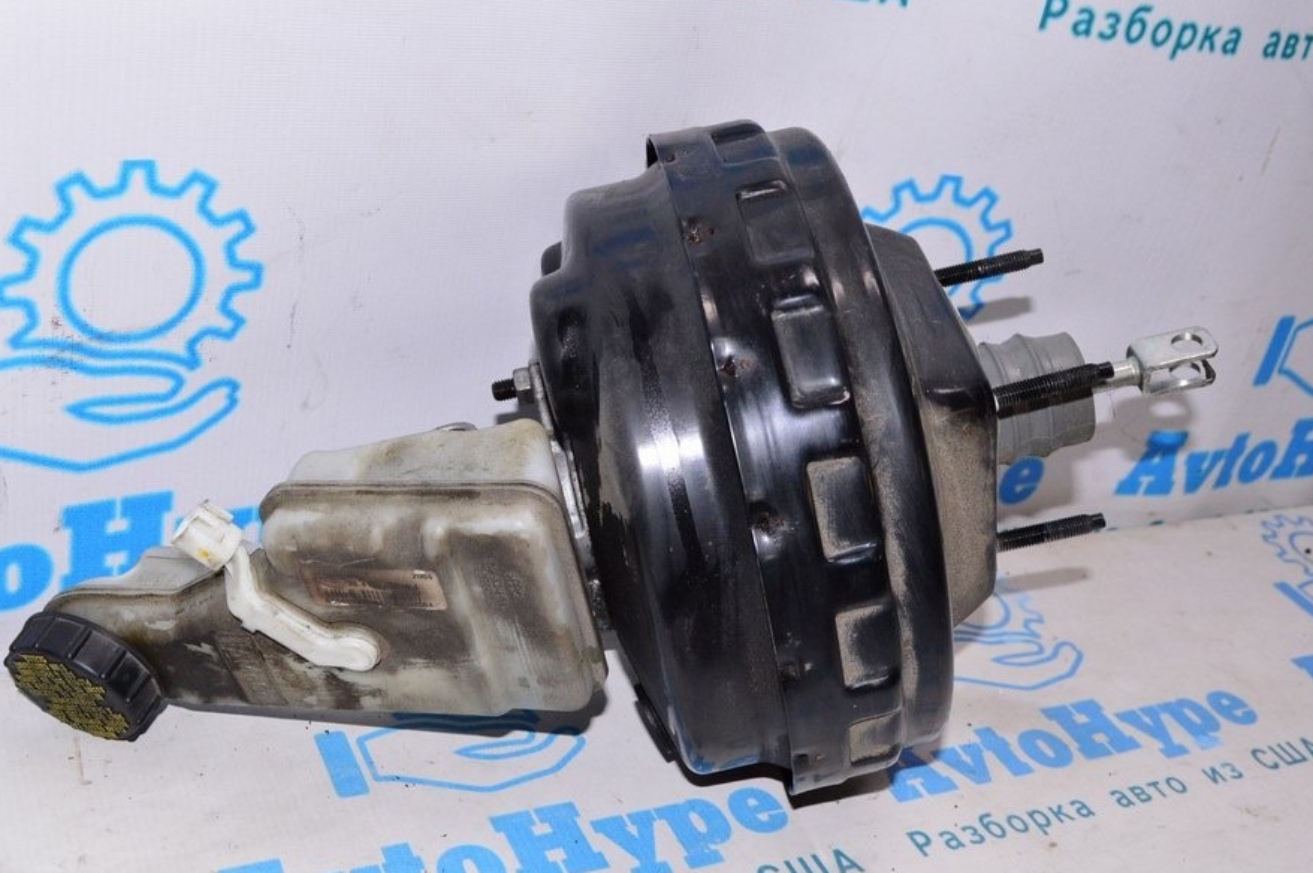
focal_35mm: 42
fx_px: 1531
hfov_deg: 46.4
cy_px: 452
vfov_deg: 31.8
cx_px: 662
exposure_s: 1/200
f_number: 8
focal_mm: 24
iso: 1600
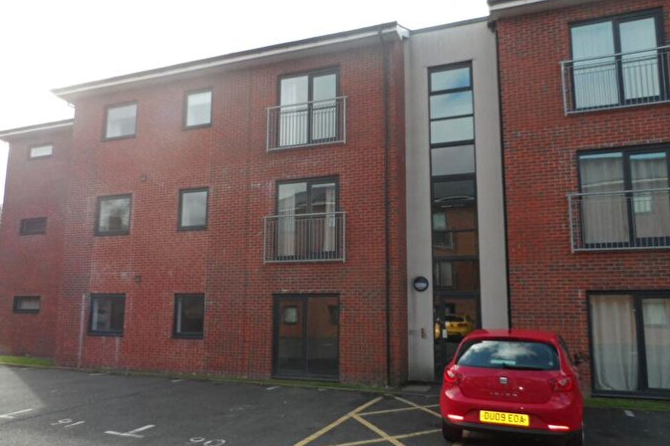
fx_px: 484
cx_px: 323
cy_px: 234
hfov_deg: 69.4
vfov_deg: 49.5
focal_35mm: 26
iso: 120
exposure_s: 1/500
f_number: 3.2
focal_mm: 4
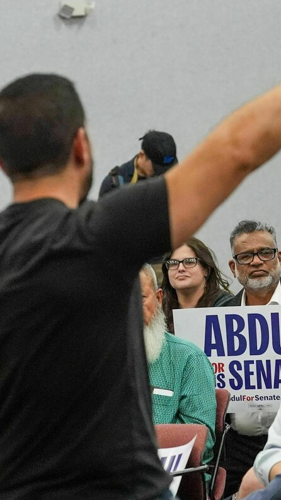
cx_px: 277
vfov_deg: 10.3
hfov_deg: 5.8
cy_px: 250
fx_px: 2771
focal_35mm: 209
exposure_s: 1/500
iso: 4000
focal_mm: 88
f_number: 4
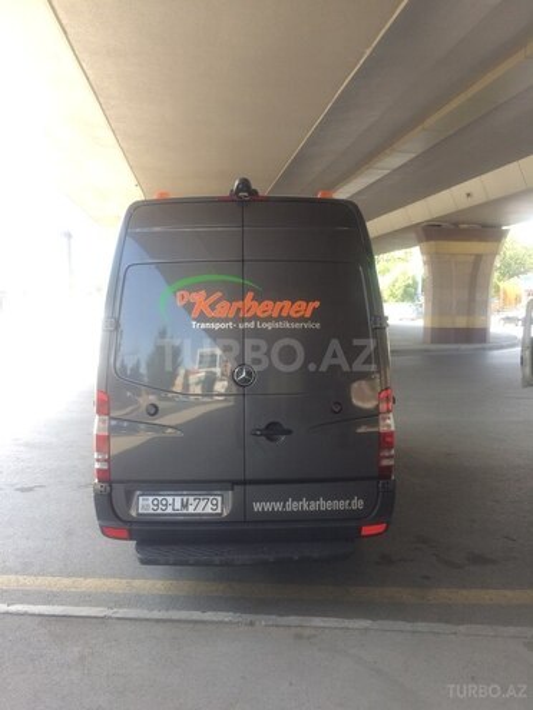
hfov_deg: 48.2
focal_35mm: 29
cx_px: 266
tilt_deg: -6.1
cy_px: 355
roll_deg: -0.9
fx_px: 595
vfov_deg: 61.7
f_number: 2.2
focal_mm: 4.15
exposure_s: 1/113
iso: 32
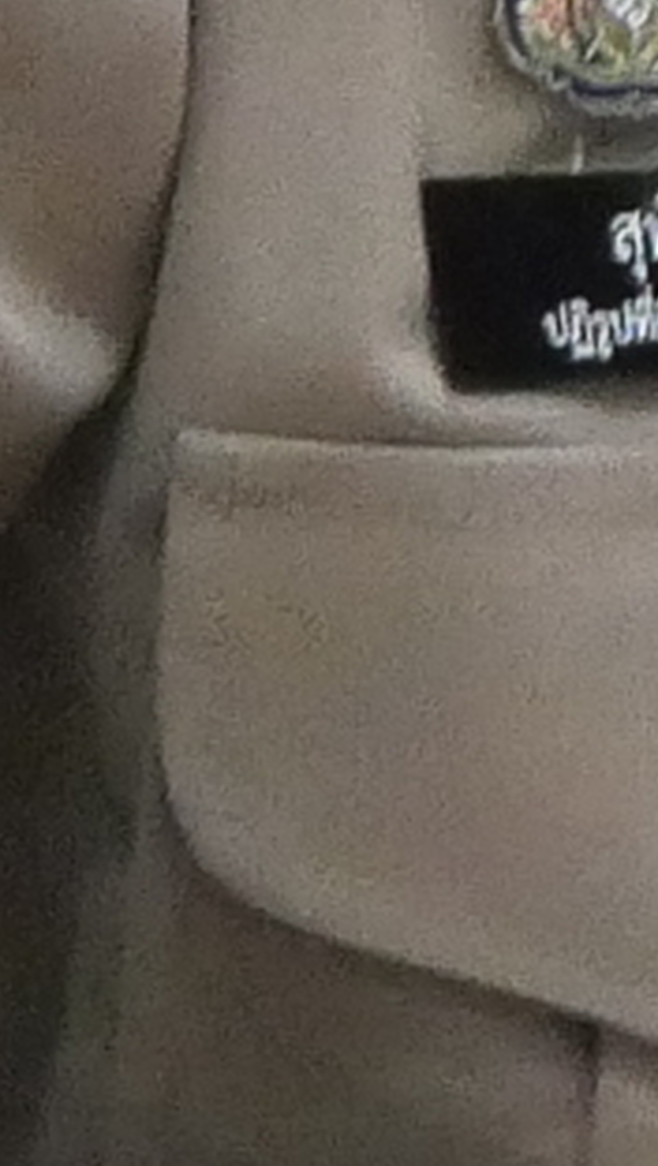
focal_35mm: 1346
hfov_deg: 0.9
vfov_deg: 1.6
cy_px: -777
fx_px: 41660
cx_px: 1944
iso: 3200
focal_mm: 52
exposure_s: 1/80
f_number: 5.6
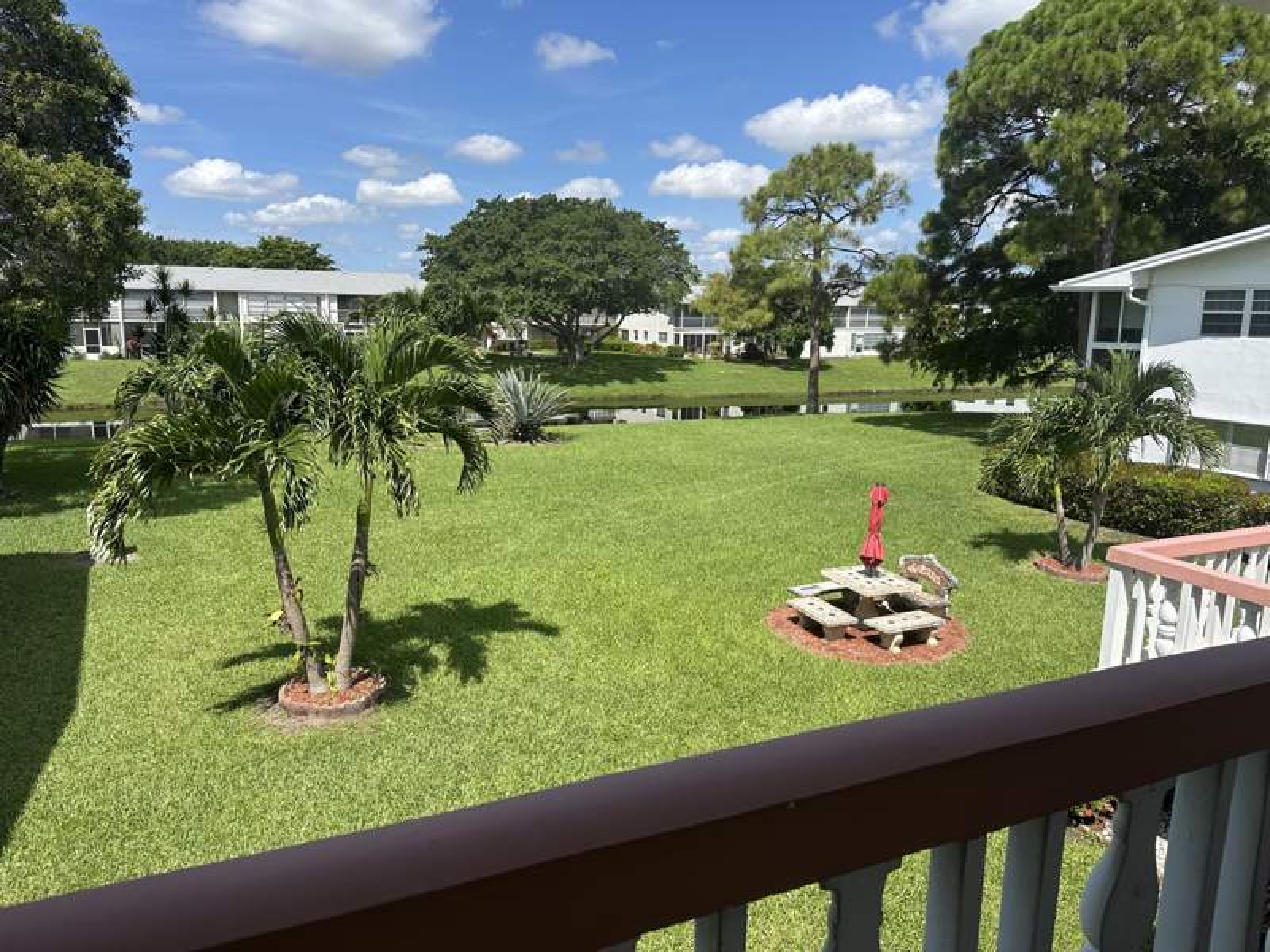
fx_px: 881
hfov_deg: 71.6
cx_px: 635
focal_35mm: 24
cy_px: 476
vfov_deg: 56.8
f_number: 1.78
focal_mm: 6.86
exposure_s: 1/4545
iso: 80
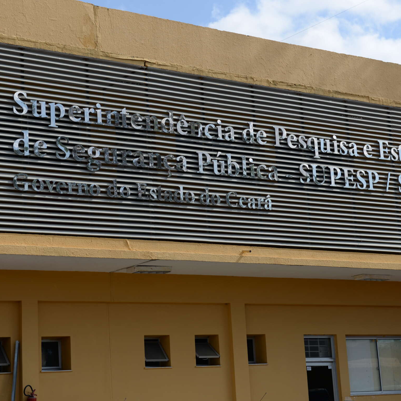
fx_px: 1022
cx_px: 190
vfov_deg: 22.2
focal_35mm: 78
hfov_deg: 22.2
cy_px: 191
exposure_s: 1/1250
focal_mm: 55
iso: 100
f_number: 4
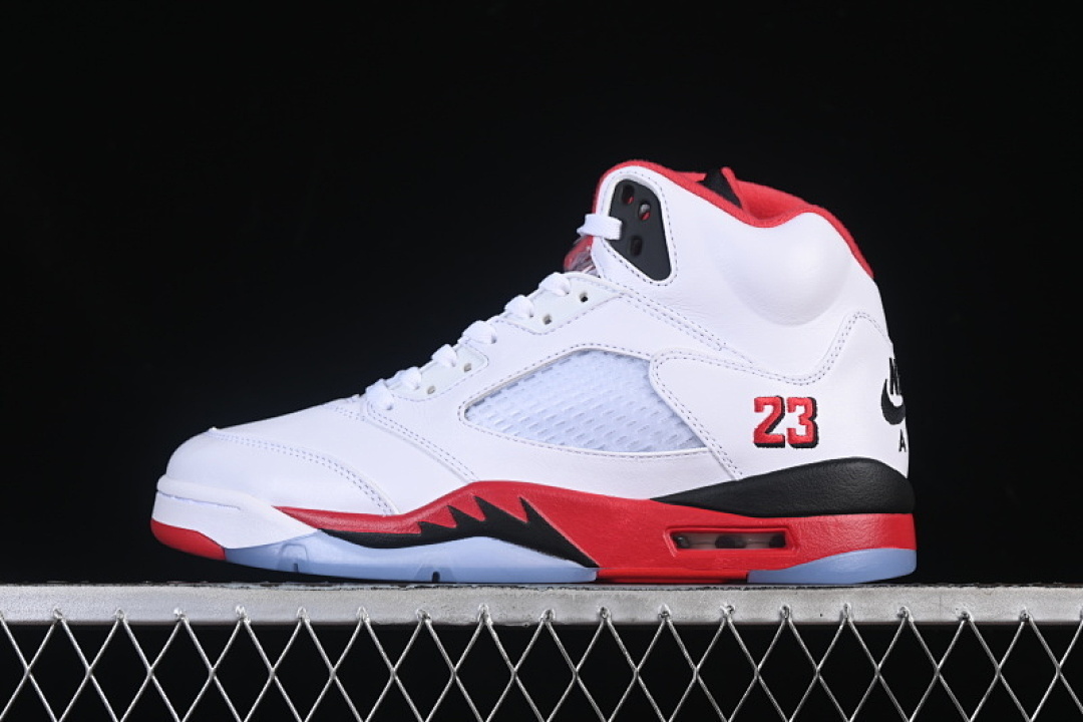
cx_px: 542
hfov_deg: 27.0
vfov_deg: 18.2
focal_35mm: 75
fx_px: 2256
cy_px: 361
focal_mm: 50
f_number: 8
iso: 160
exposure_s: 1/80
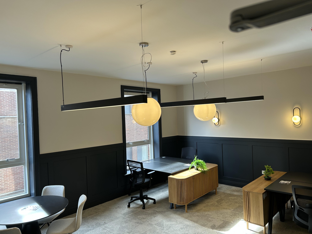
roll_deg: +2.3
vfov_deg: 53.1
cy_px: 117
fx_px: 234
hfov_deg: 67.3
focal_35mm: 26
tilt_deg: -0.4
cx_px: 156
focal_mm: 5.7
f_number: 1.5
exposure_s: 1/100
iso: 40
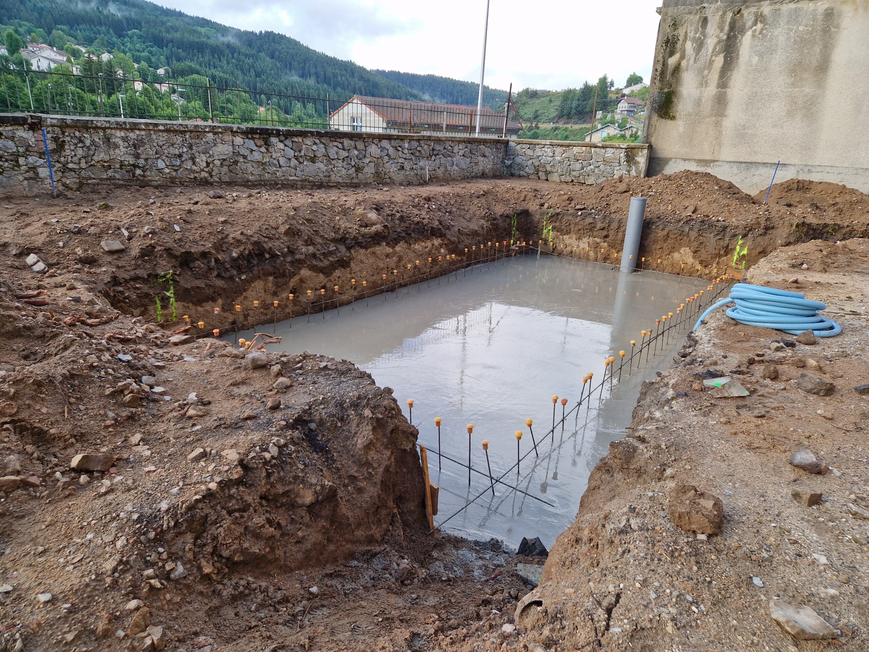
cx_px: 434
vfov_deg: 58.9
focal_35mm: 23
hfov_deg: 73.9
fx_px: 577
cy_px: 326
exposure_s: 1/269
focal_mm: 5.4
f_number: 1.8
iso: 50
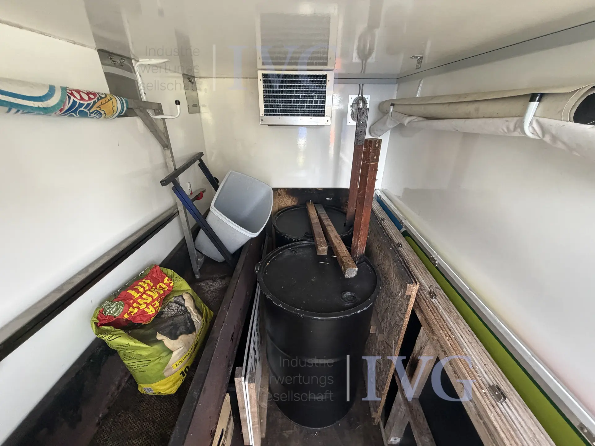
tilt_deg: -28.4
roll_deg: -1.6
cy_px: 223
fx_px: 241
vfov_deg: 85.7
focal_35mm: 14
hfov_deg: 102.1
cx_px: 298
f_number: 2.2
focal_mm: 2.22
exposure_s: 1/86
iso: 320
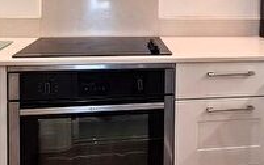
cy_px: 7
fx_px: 346
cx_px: 193
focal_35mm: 48
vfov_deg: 25.8
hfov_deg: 40.8
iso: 80
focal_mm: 2.2
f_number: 2.2
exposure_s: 1/50
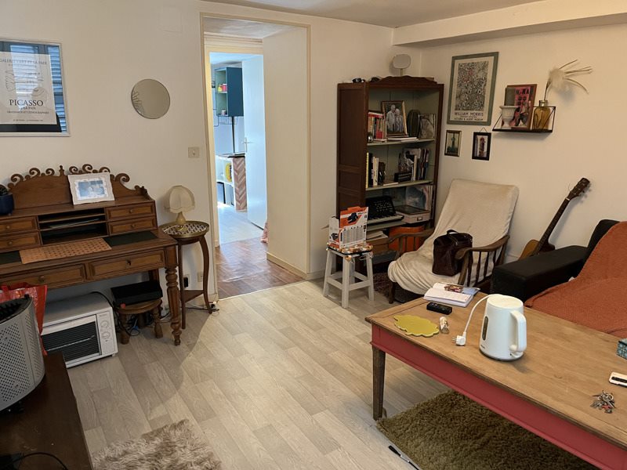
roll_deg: -0.2
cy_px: 235
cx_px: 314
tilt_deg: -16.0
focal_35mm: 26
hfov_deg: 67.3
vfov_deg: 53.1
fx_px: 471
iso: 320
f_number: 1.6
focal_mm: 5.1
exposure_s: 1/50
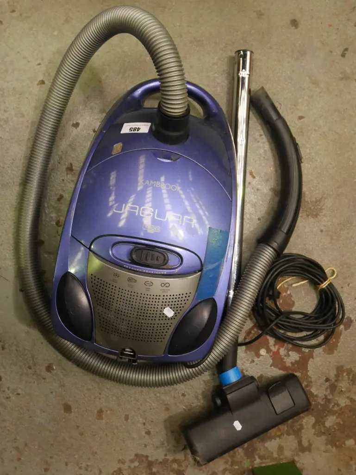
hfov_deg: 39.7
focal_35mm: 36
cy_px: 238
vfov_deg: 51.3
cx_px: 178
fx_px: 493
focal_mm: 18
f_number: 4.2
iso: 3200
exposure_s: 1/200
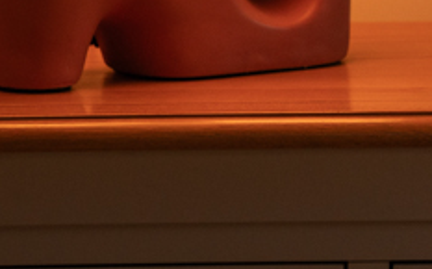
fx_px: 4327
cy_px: -466
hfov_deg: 5.7
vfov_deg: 3.5
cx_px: 591
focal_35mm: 368
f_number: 3.5
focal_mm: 70
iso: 800
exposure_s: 1/125
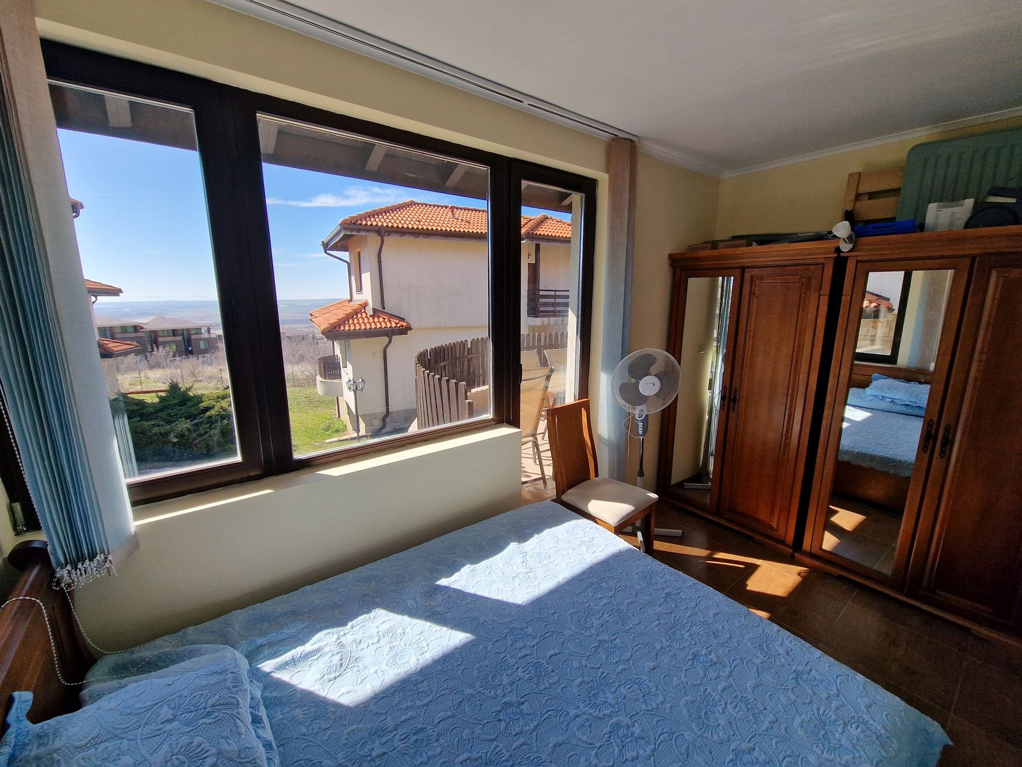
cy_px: 384
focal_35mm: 13
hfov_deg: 106.2
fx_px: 384
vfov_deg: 89.9
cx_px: 511
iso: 50
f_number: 2.2
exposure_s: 1/1032
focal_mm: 2.2
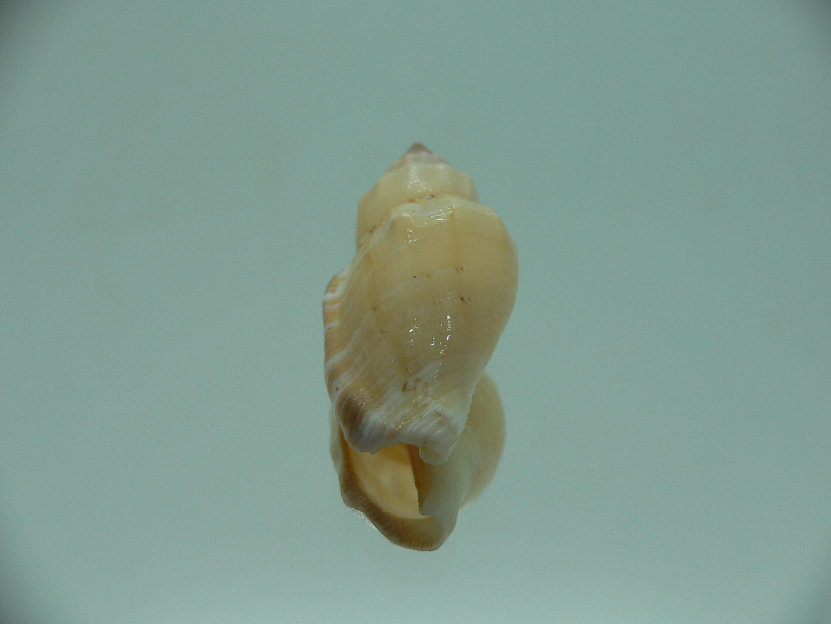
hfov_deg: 52.6
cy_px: 312
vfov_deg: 40.7
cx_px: 416
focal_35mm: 35
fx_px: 840
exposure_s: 1/80
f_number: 2.8
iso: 80
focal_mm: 4.6
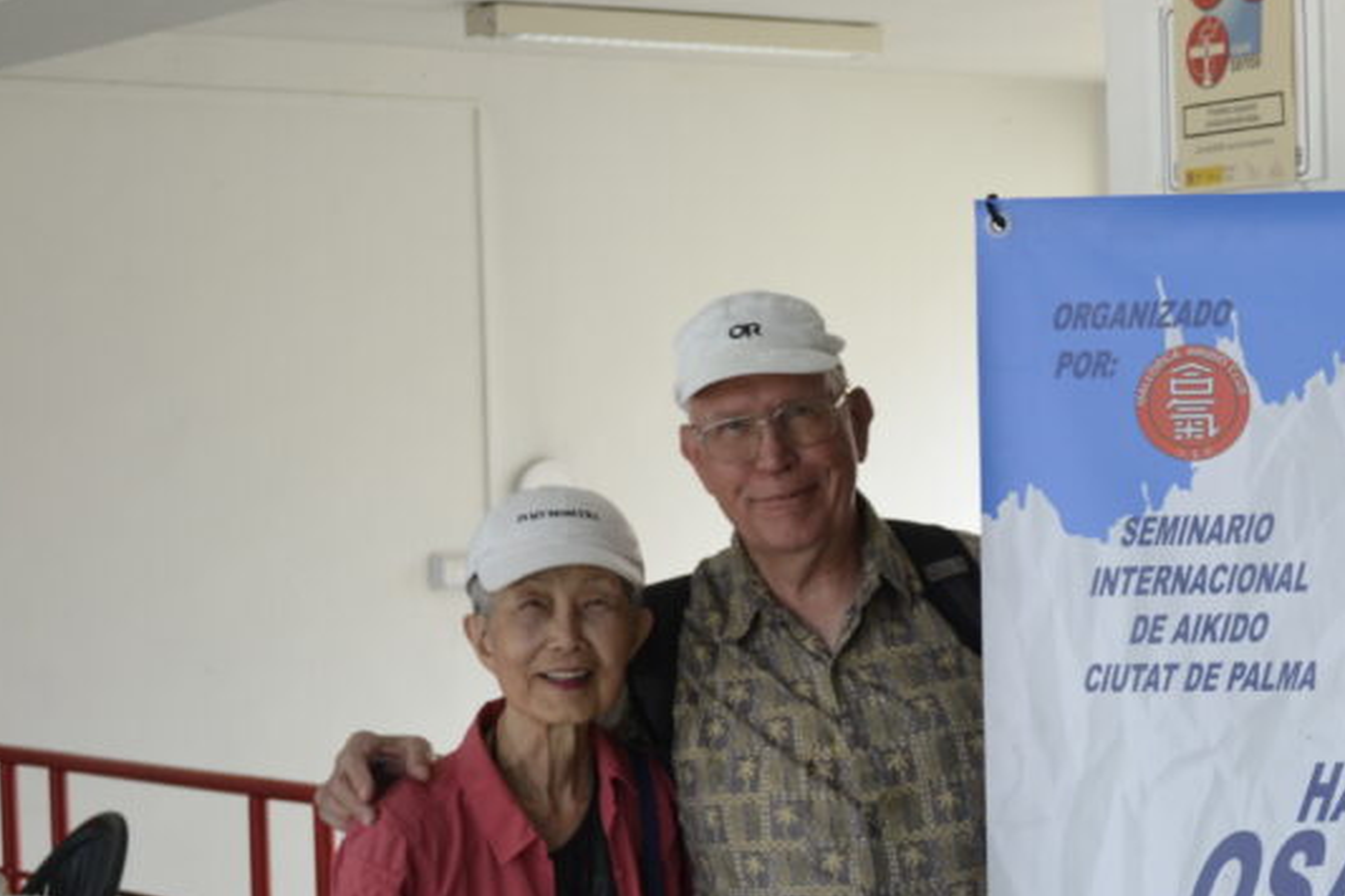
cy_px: 774
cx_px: 1234
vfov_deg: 13.5
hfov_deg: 19.8
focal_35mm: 101
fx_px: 3771
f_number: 5.6
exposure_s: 1/125
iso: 250
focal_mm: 35
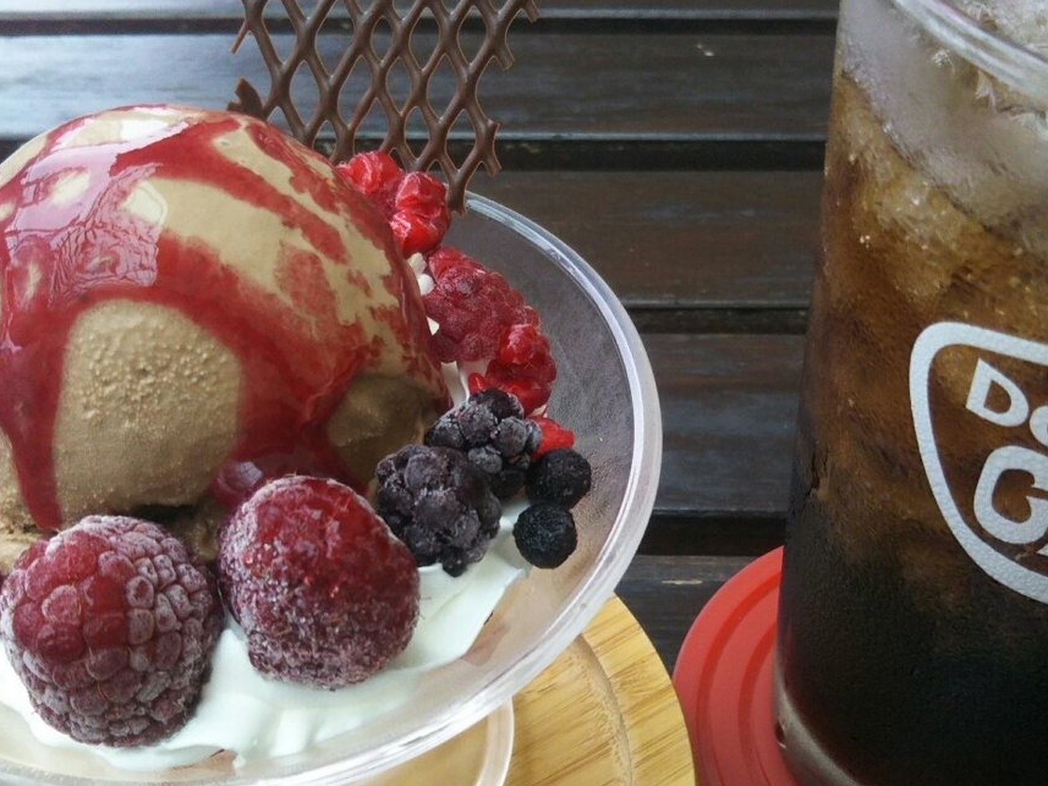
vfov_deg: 34.3
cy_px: 450
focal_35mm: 42
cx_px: 582
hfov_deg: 44.7
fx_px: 1272
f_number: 2.2
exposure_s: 1/120
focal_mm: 4
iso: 125
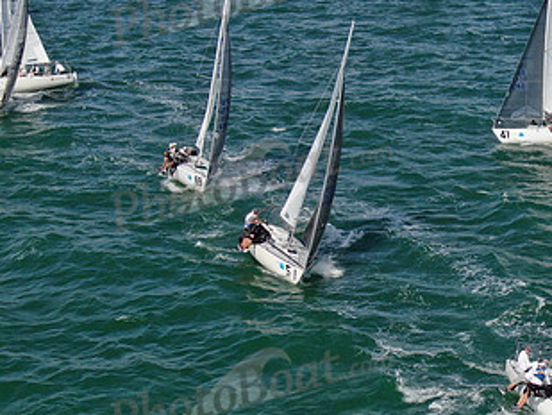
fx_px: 1436
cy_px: 257
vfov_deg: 16.4
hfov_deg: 21.3
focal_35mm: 90
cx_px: 498
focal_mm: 8.6
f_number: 3.8
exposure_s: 1/1250
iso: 100
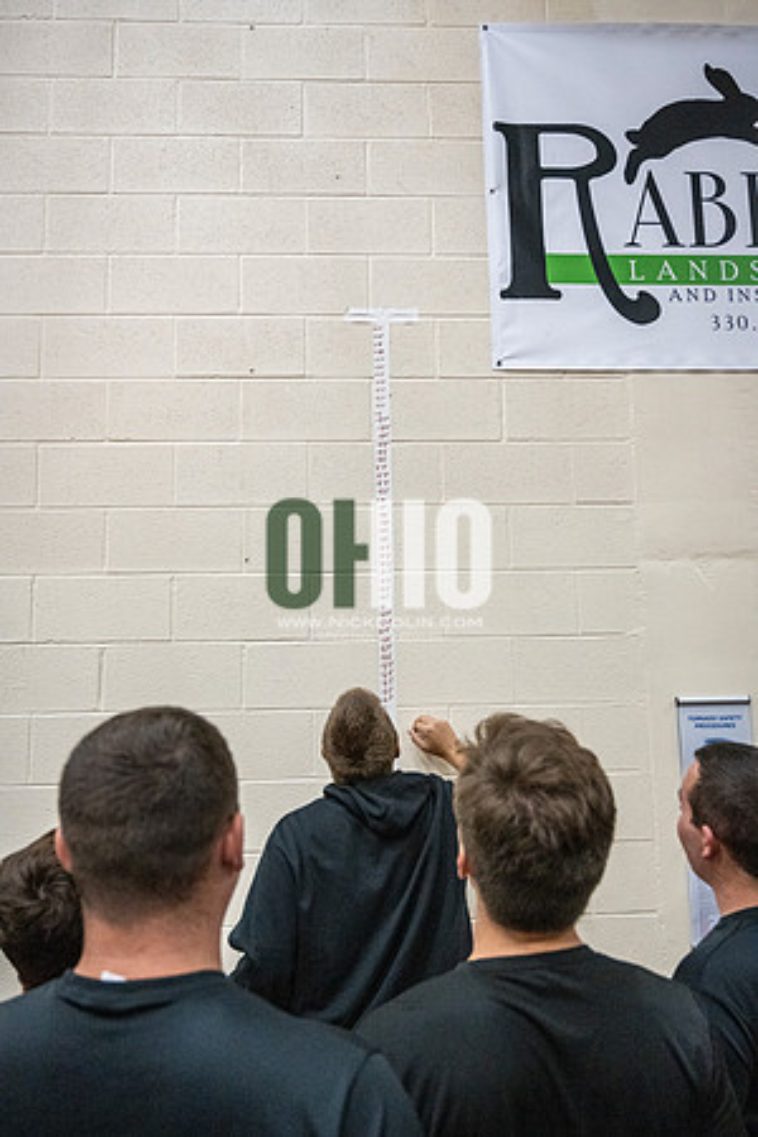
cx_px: 379
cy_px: 568
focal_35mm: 30
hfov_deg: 43.0
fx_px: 963
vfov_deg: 61.1
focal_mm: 30.5
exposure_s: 1/800
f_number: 4
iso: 8000
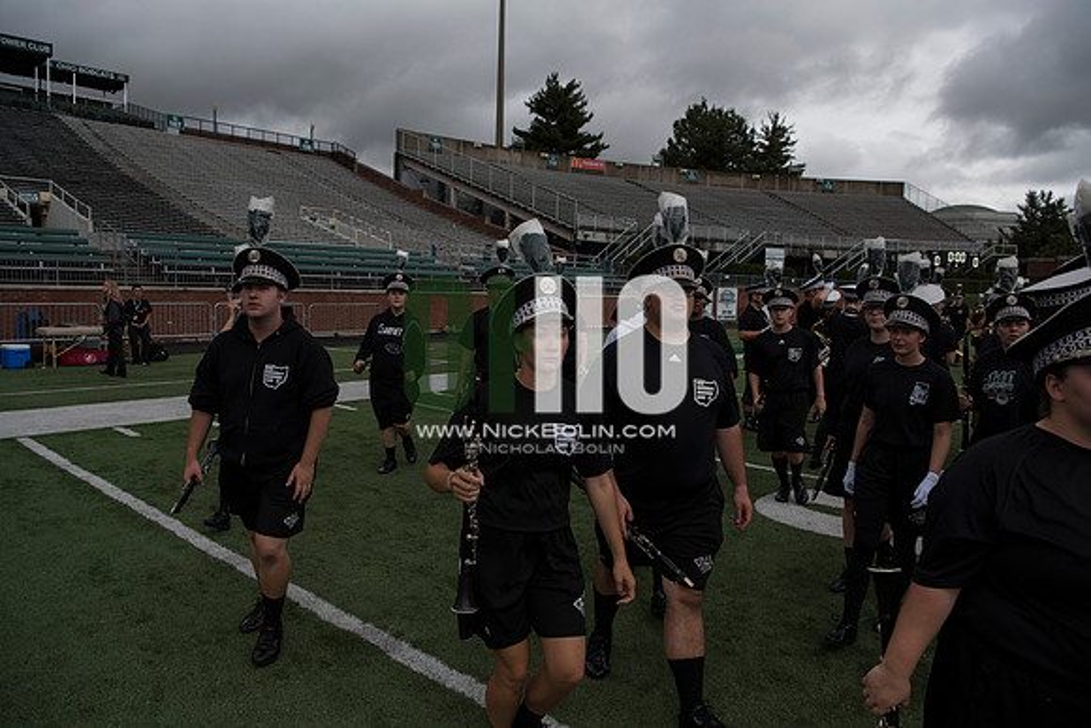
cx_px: 546
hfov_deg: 73.7
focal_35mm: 24
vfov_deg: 53.2
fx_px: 727
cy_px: 364
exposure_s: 1/3200
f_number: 5.6
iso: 640
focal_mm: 24
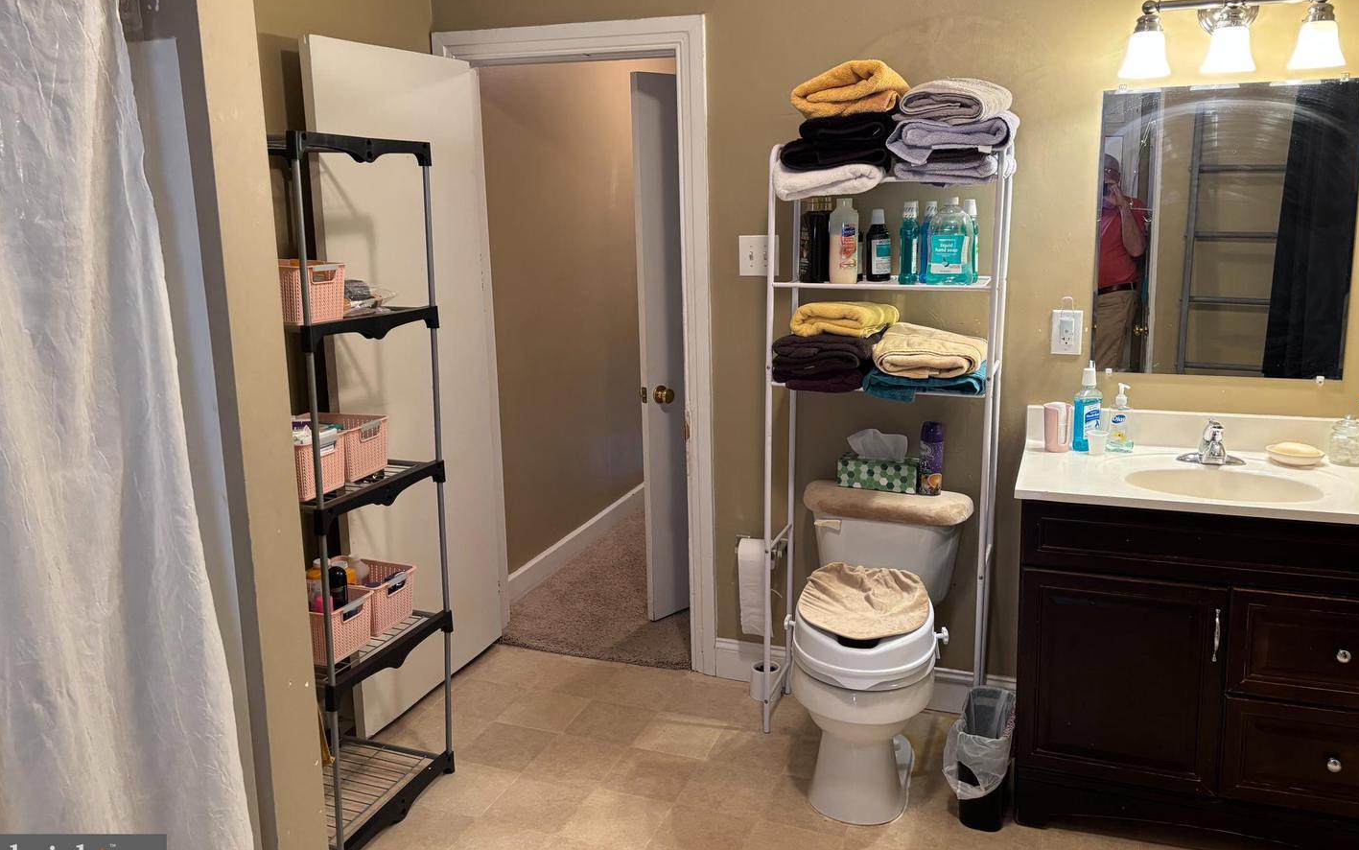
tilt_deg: -9.8
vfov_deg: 44.5
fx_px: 1037
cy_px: 371
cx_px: 689
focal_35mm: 28
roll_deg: +0.7
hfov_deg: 66.5
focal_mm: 5.96
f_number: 1.6
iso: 200
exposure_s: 1/60
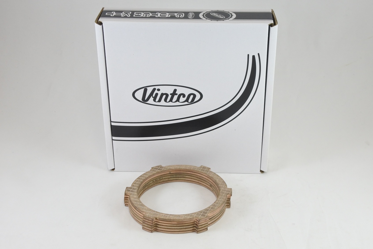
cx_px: 186
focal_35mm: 49
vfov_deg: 27.5
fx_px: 508
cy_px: 124
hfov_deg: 40.3
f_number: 4.5
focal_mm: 18.4
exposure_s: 1/125
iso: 500
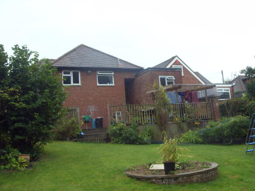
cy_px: 96
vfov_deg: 36.8
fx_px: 287
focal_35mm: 39
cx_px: 128
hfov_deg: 47.9
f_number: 6.2
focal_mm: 6.6
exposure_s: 1/125
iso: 80
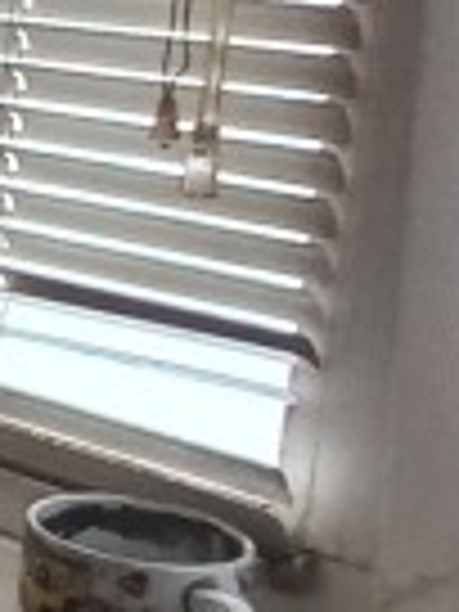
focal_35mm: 98
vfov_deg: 19.7
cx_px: -1264
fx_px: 1733
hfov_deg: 8.7
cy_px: 72
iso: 125
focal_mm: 1.42
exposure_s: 1/33
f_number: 2.2
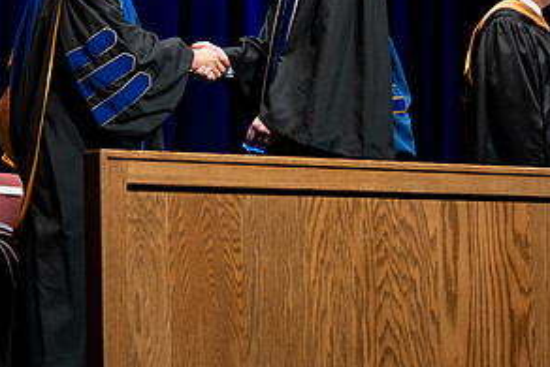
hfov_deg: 14.7
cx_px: 151
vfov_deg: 9.9
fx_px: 2125
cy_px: 144
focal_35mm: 139
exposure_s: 1/250
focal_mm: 70
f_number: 2.8
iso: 500
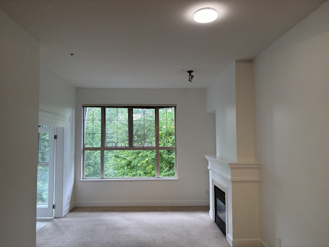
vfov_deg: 53.1
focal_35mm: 26
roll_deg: -0.2
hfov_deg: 67.3
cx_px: 164
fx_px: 247
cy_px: 124
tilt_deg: +2.0
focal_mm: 5.96
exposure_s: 1/120
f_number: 1.6
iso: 64
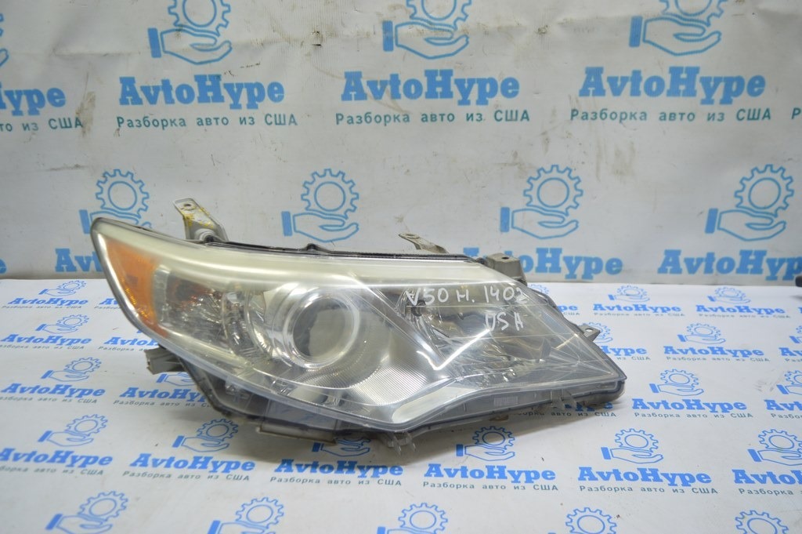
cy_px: 267
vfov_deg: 41.6
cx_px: 401
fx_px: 701
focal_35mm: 32
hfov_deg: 59.5
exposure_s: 1/50
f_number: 3.8
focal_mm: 21
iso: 400
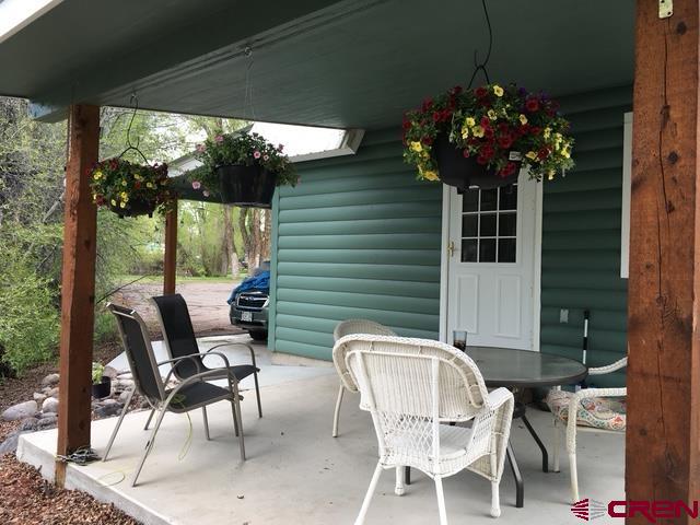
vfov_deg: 48.2
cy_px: 262
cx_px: 350
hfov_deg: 61.7
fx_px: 586
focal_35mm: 29
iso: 25
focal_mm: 4.15
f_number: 2.2
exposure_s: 1/120
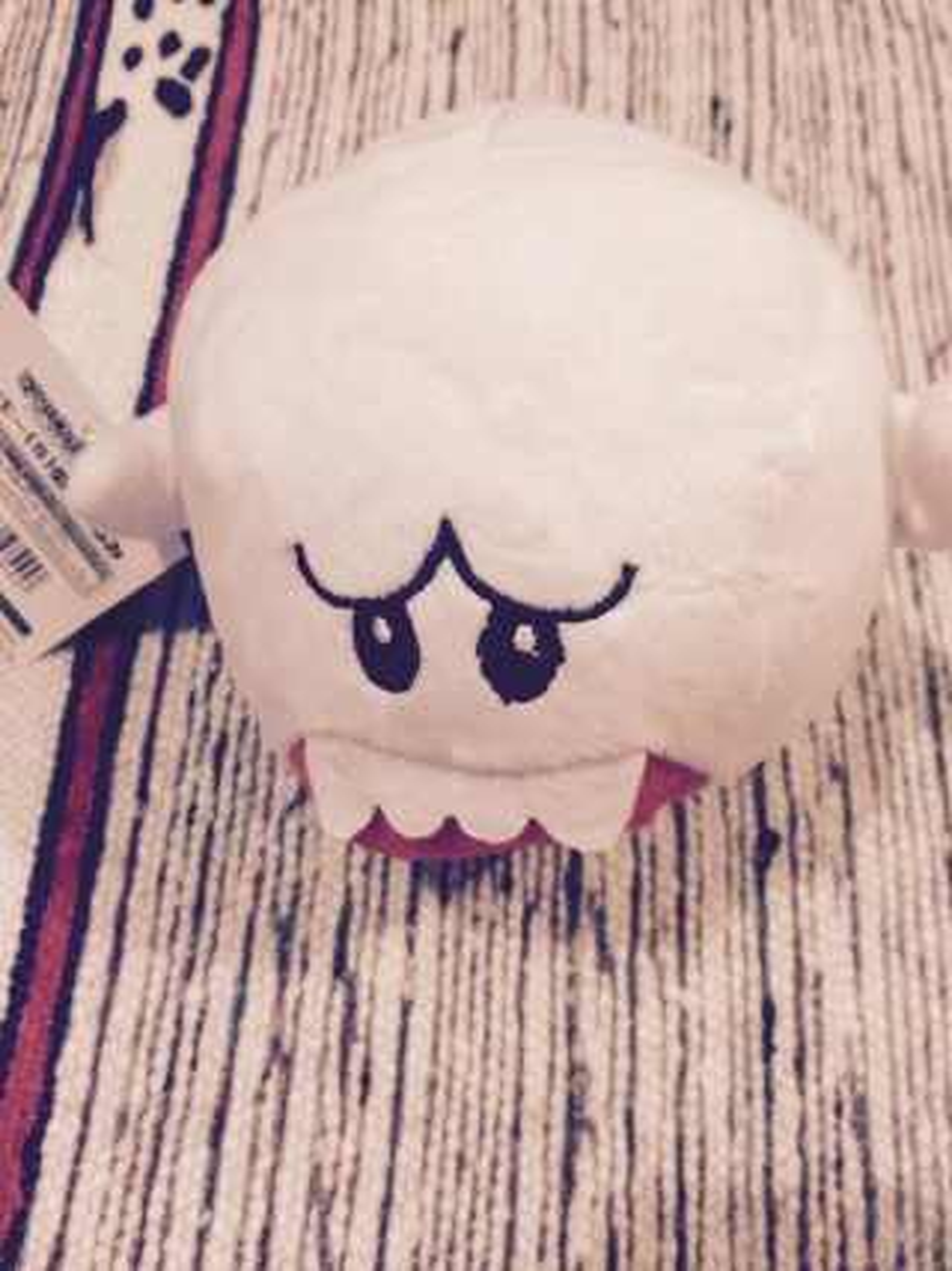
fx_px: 1064
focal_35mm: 29
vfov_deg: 61.7
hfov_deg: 48.2
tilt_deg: -65.2
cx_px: 476
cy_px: 636
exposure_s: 1/30
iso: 250
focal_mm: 4.15
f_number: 2.2
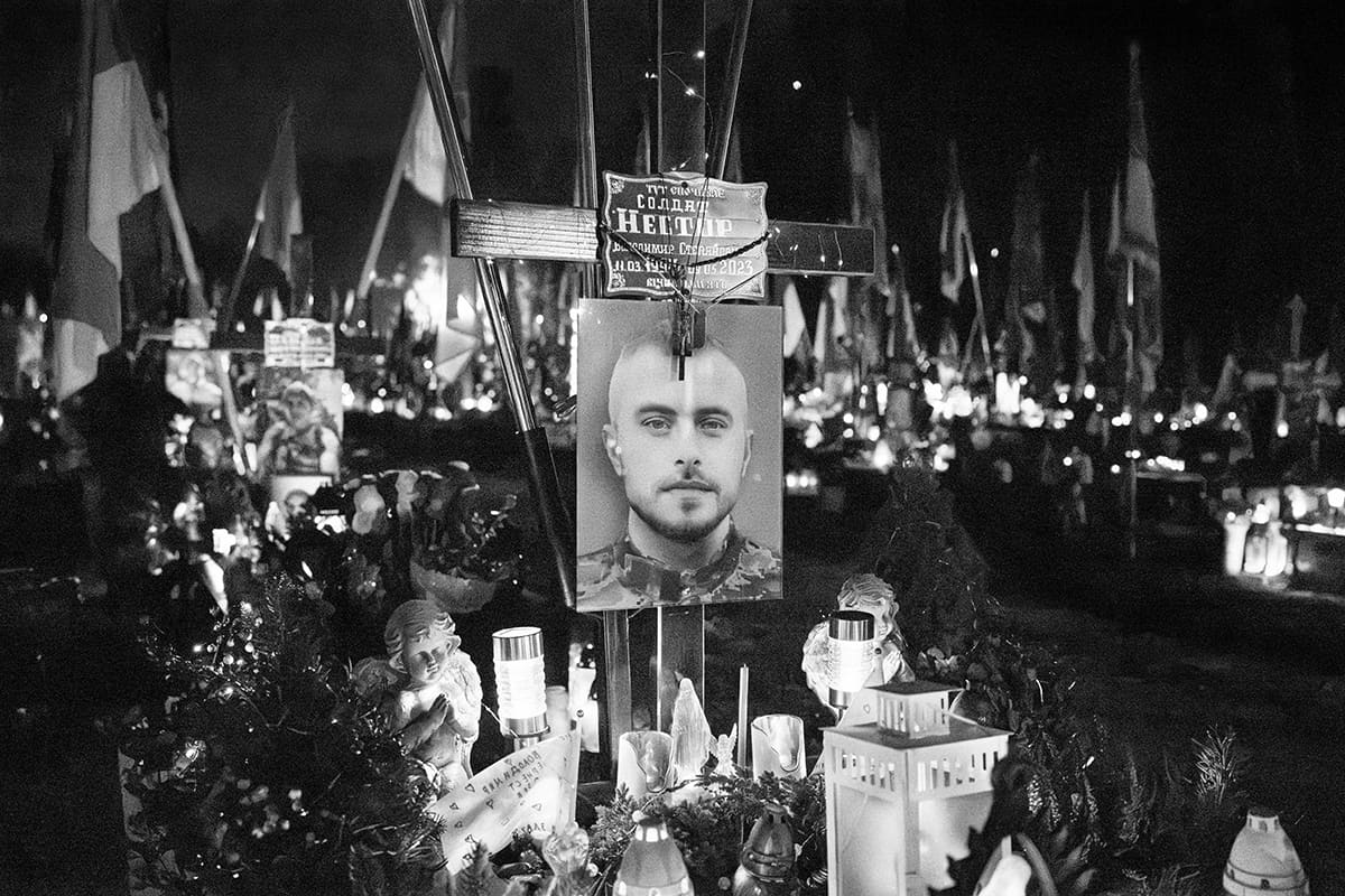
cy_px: 448
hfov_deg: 54.4
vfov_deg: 37.9
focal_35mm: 35
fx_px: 1308
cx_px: 672
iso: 32000
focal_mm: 35
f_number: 3.2
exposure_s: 1/60
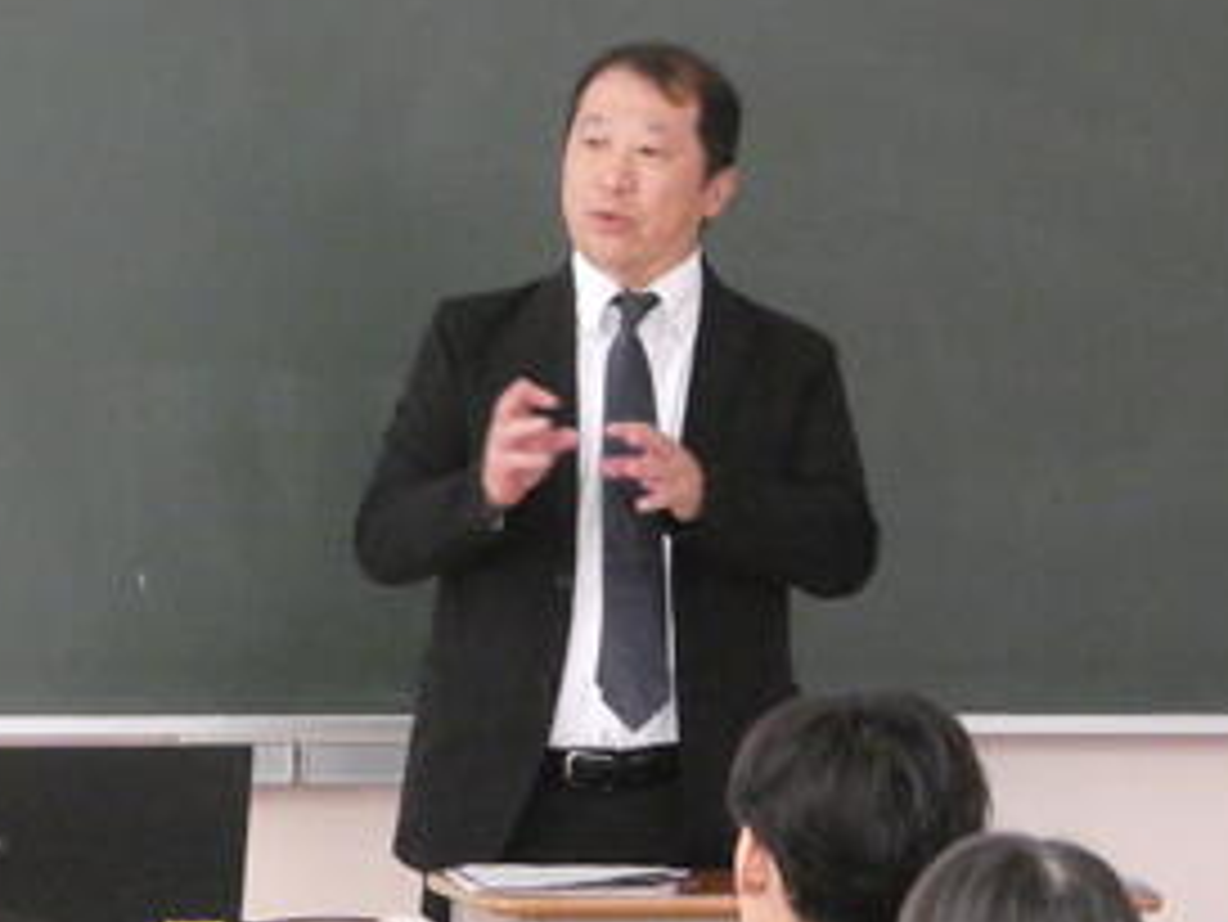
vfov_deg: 5.0
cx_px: 396
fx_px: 10647
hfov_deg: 6.6
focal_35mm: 300
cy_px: 459
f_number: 5.5
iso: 3200
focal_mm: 36.8
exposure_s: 1/80
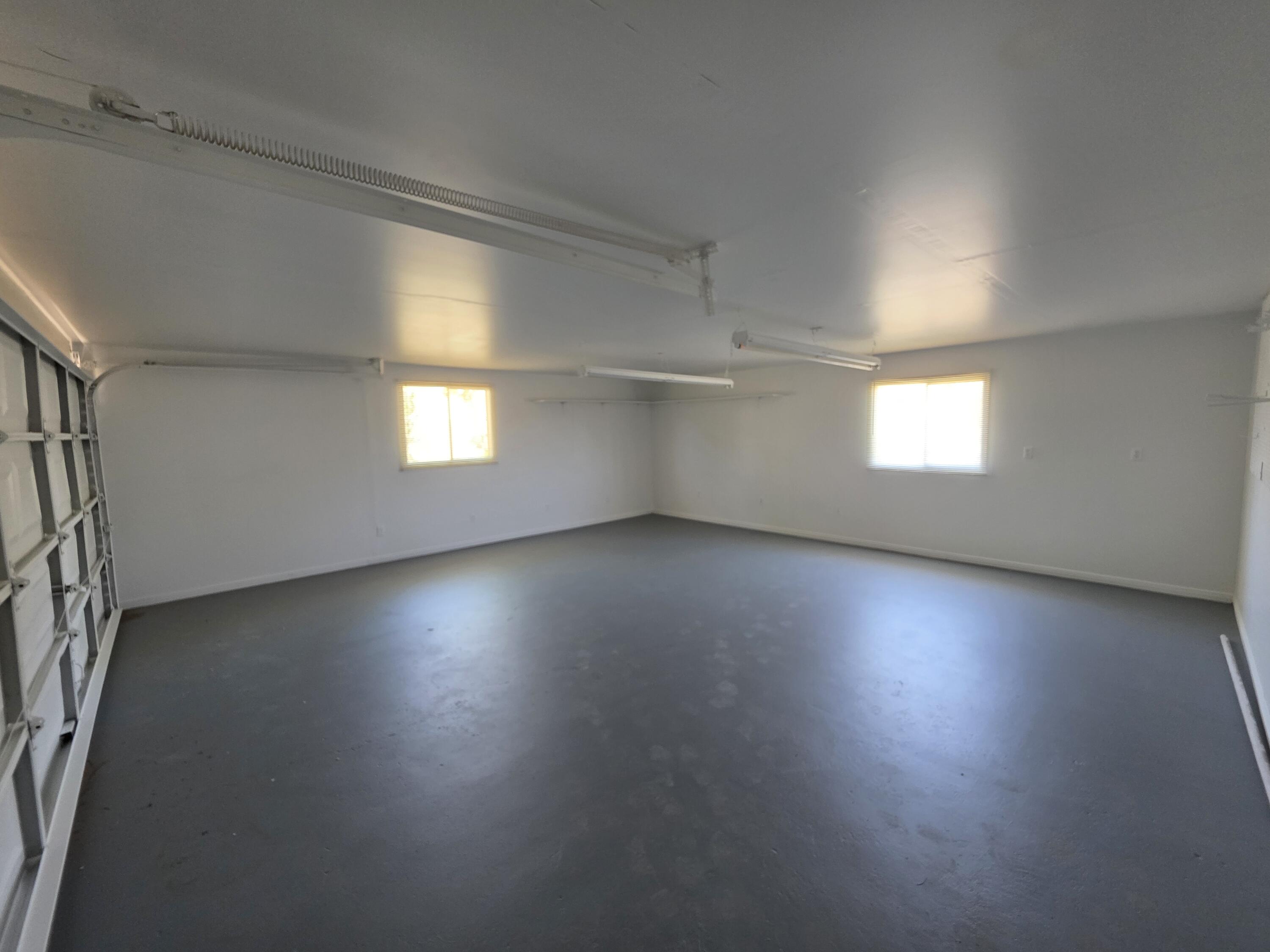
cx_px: 635
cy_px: 476
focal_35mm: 13
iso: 250
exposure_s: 1/60
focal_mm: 2.2
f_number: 1.9
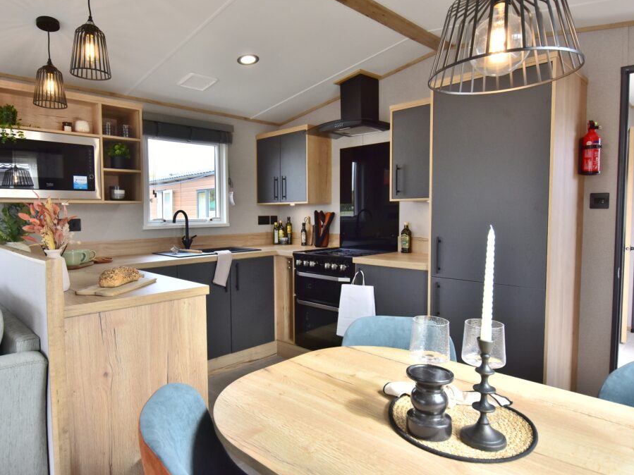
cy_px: 236
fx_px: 421
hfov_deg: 73.7
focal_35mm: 23
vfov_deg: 58.9
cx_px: 282
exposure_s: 1/320
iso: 400
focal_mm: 14
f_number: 5.6
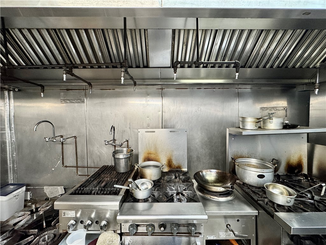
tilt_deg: -2.2
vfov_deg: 85.7
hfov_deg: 102.1
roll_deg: +0.5
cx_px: 163
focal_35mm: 14
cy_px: 122
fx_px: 132
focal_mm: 2.22
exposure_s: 1/120
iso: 250
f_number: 2.2
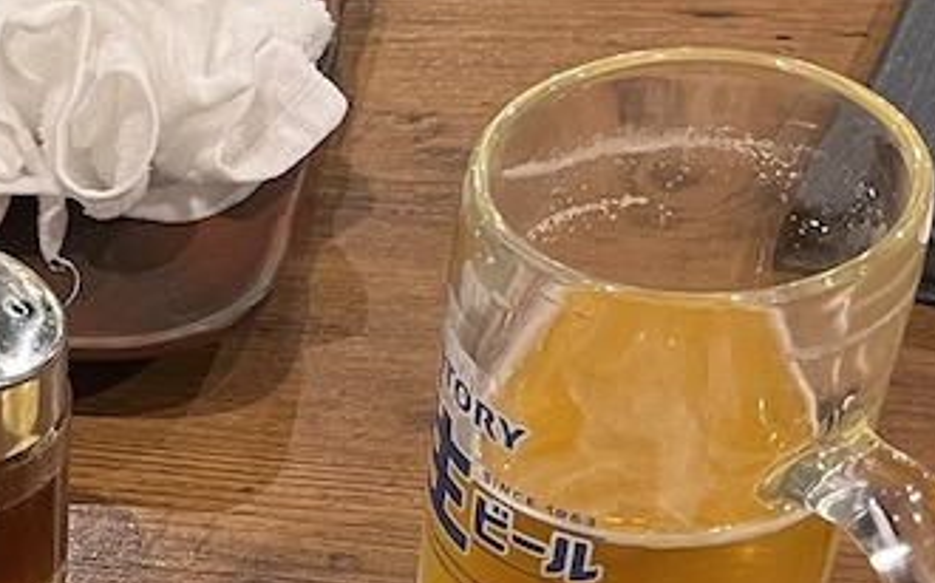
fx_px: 2726
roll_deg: +16.5
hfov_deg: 16.1
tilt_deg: -44.6
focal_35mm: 107
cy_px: 781
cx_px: -810
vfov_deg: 11.8
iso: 200
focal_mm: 5.1
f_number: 1.6
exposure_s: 1/50
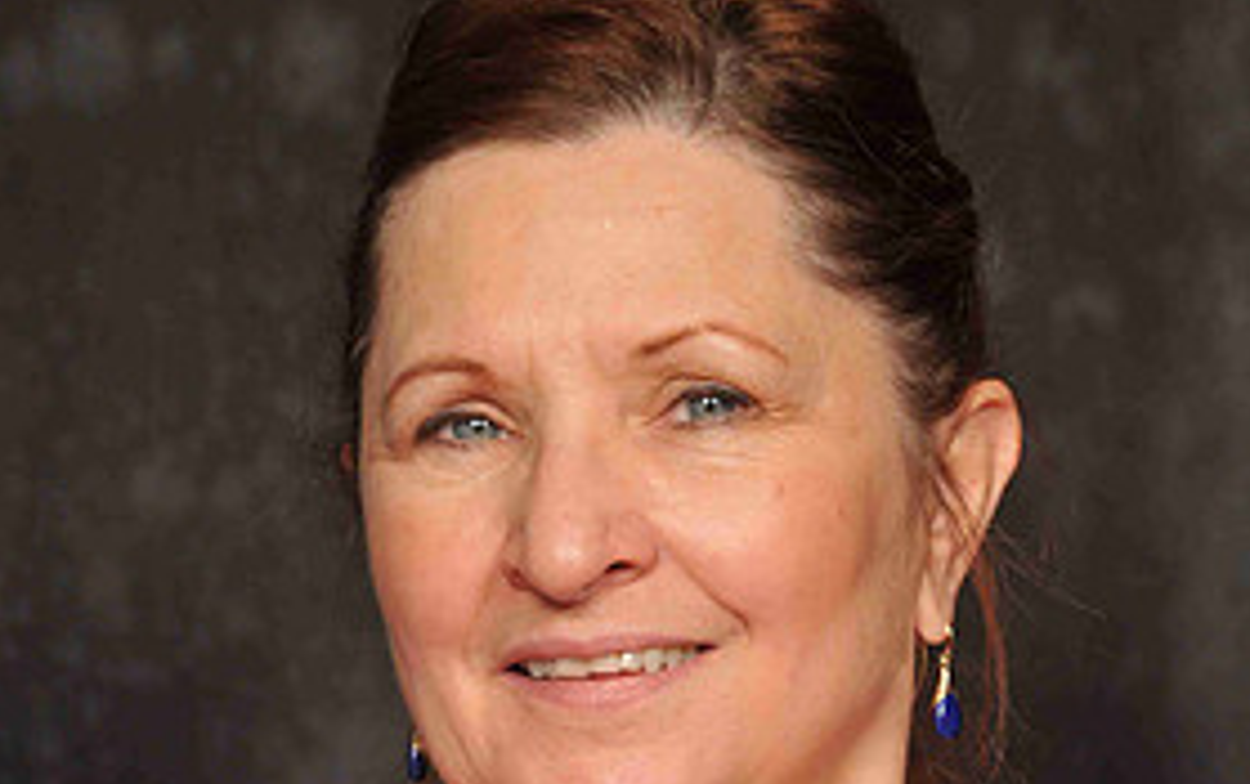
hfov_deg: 9.0
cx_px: 594
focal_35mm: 234
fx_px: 7973
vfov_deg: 5.6
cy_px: 699
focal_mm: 95
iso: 200
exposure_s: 1/125
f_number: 5.6
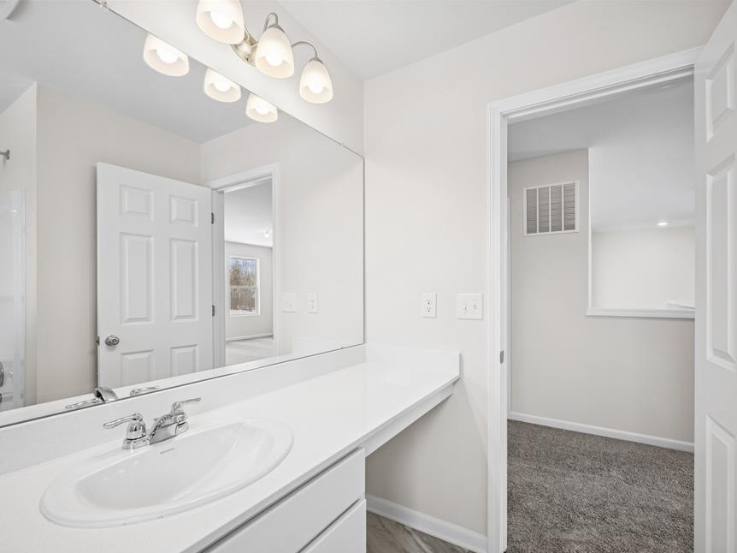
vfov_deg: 78.0
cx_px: 383
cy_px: 291
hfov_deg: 94.5
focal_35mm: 16
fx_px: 341
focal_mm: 14
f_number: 9
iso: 100
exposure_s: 1/5
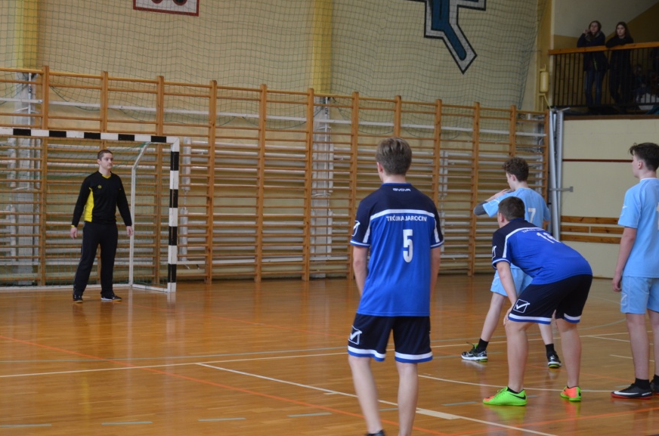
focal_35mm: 74
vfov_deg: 18.3
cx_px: 282
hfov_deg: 27.4
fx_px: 1351
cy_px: 206
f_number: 4.8
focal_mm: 42
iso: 640
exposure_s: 1/60
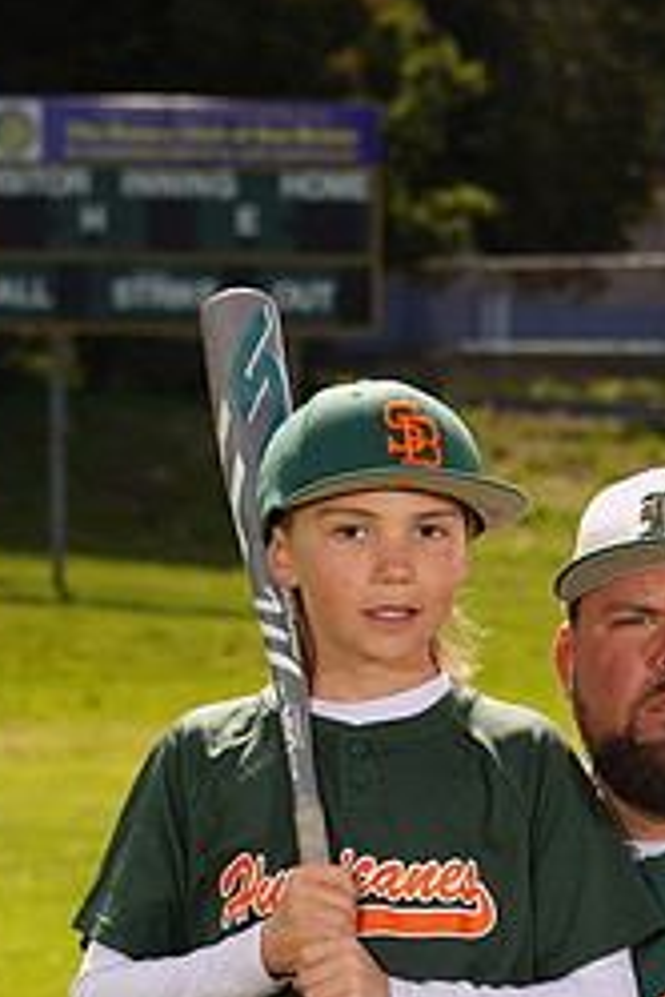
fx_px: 6456
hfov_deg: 5.9
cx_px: 459
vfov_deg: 8.7
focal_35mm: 233
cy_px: 1145
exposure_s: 1/160
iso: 80
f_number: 9
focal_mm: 100
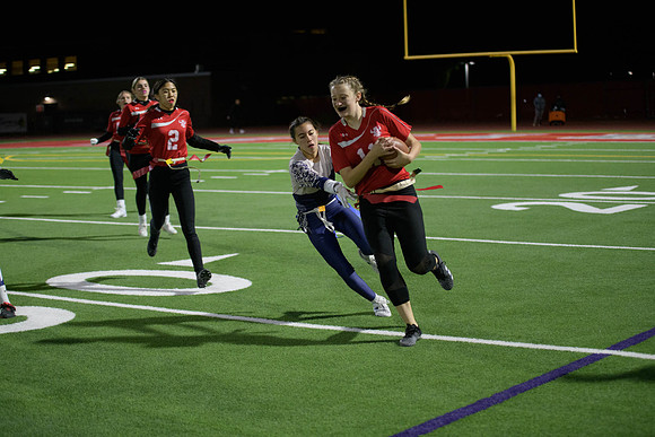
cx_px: 328
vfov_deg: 19.5
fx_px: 1274
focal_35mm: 70
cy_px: 218
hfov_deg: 28.8
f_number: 2.8
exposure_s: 1/640
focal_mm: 70
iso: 3200
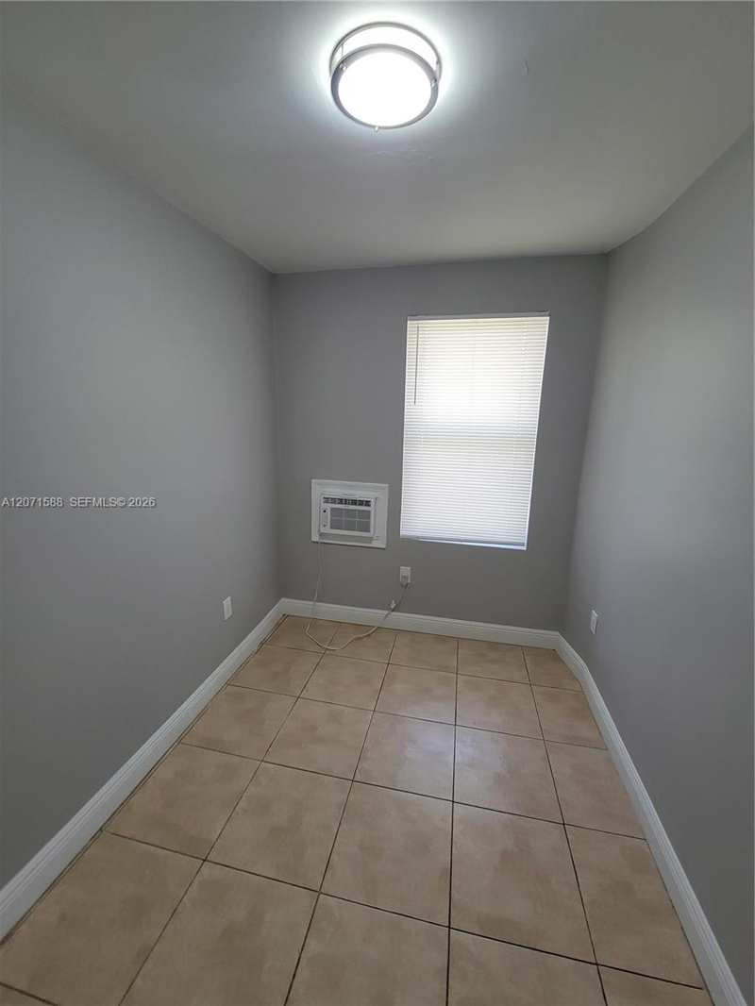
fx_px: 378
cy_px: 503
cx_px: 378
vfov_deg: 106.2
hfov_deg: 89.9
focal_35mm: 13
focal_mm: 2.2
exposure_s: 1/60
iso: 125
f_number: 2.2
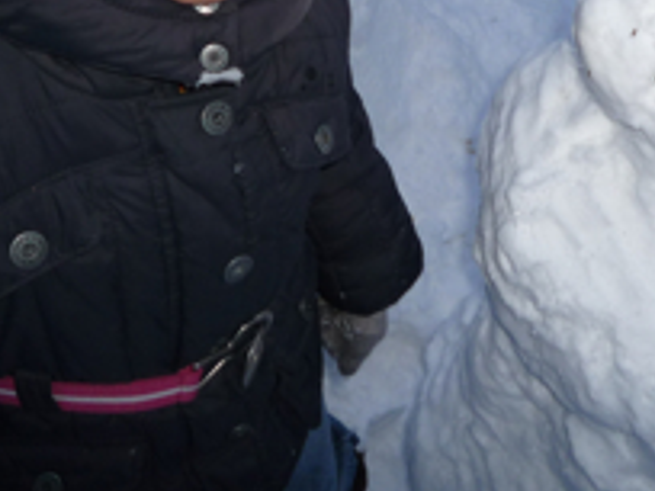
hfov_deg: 36.3
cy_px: -14
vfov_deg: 26.4
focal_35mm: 52
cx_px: 451
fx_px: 984
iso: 100
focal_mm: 4.4
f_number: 2.8
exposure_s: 1/30
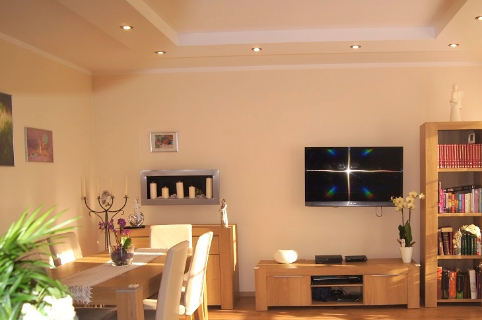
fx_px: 495
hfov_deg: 51.0
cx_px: 323
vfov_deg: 35.5
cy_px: 216
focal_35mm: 37
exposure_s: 1/100
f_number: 5.6
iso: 100
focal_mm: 18
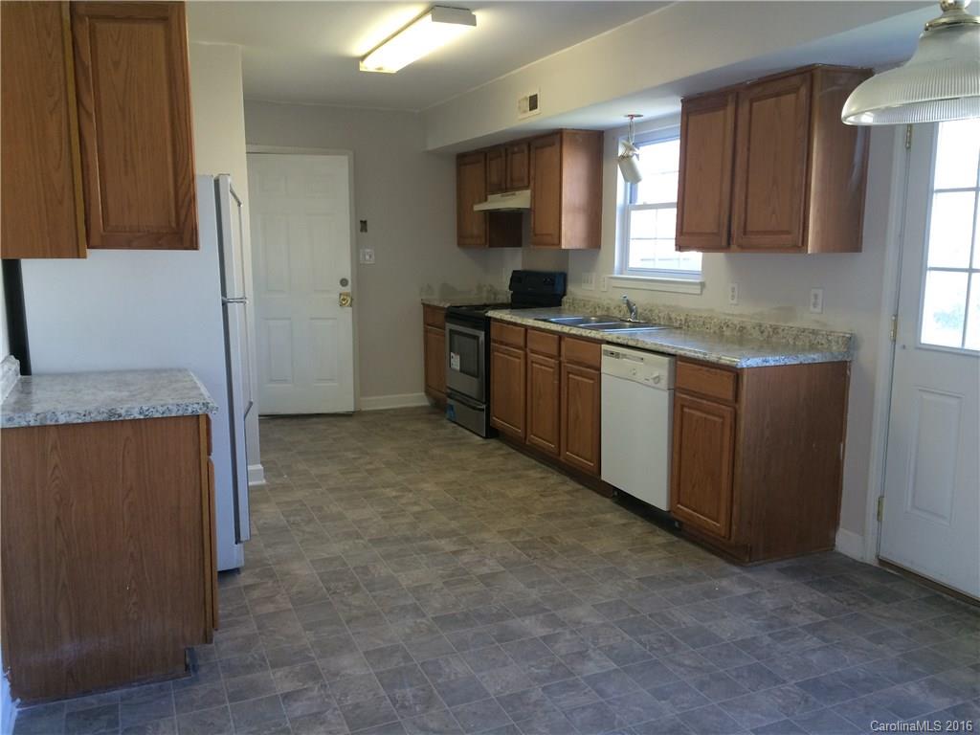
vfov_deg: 48.2
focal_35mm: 29
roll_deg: +1.2
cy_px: 368
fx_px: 821
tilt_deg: -11.0
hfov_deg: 61.7
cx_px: 490
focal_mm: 4.15
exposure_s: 1/30
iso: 80
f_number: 2.2
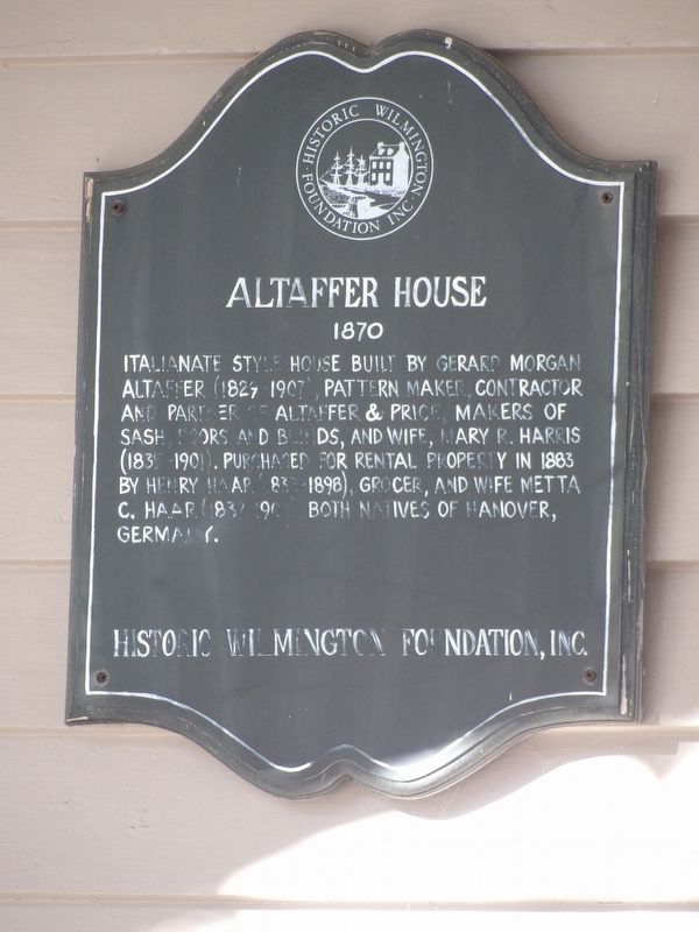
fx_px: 19358
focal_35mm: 719
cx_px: 350
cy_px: 466
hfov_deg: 2.1
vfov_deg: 2.8
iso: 207
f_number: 4.4
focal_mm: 128.9
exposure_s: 1/50
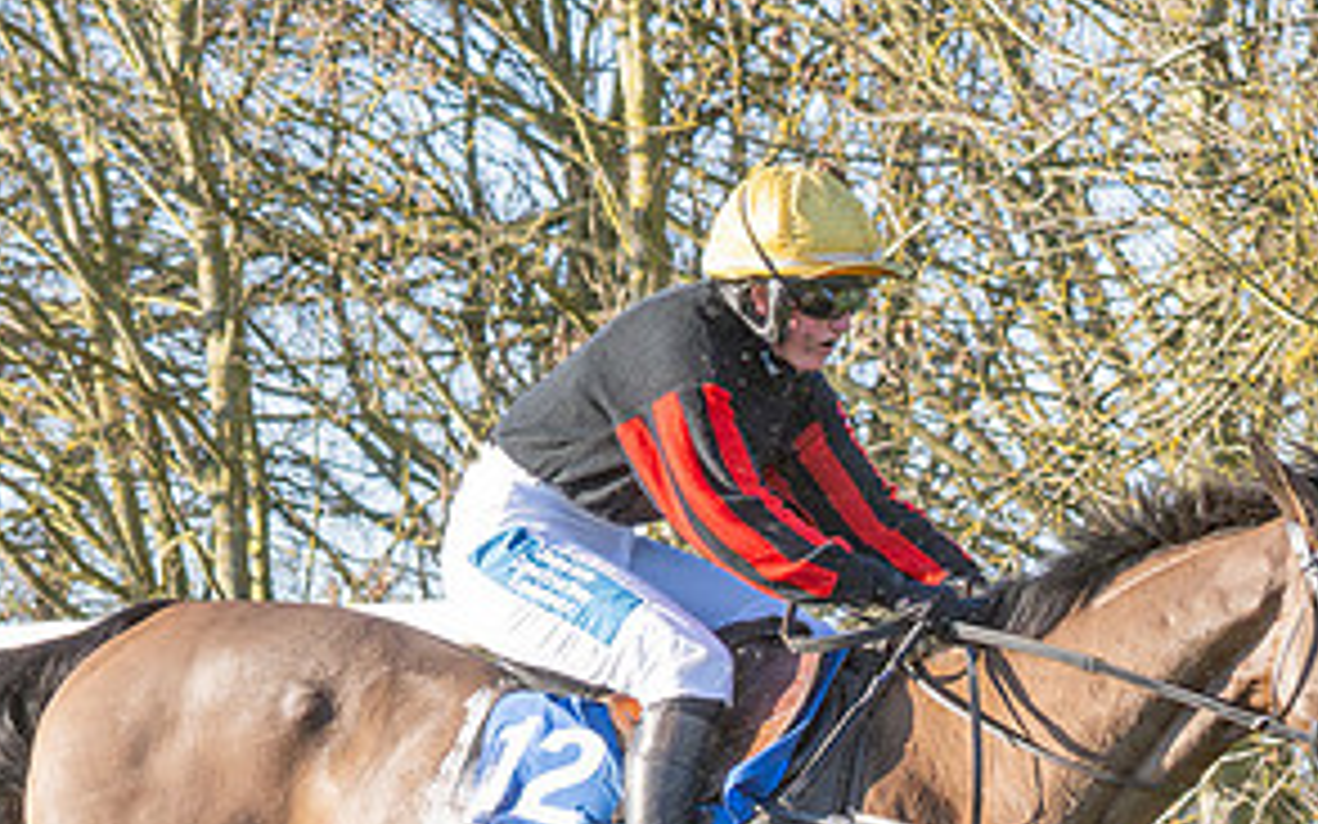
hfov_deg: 8.1
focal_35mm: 260
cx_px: 906
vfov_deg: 5.0
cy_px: 1198
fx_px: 9337
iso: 400
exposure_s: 1/1250
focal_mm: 57
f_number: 4.5
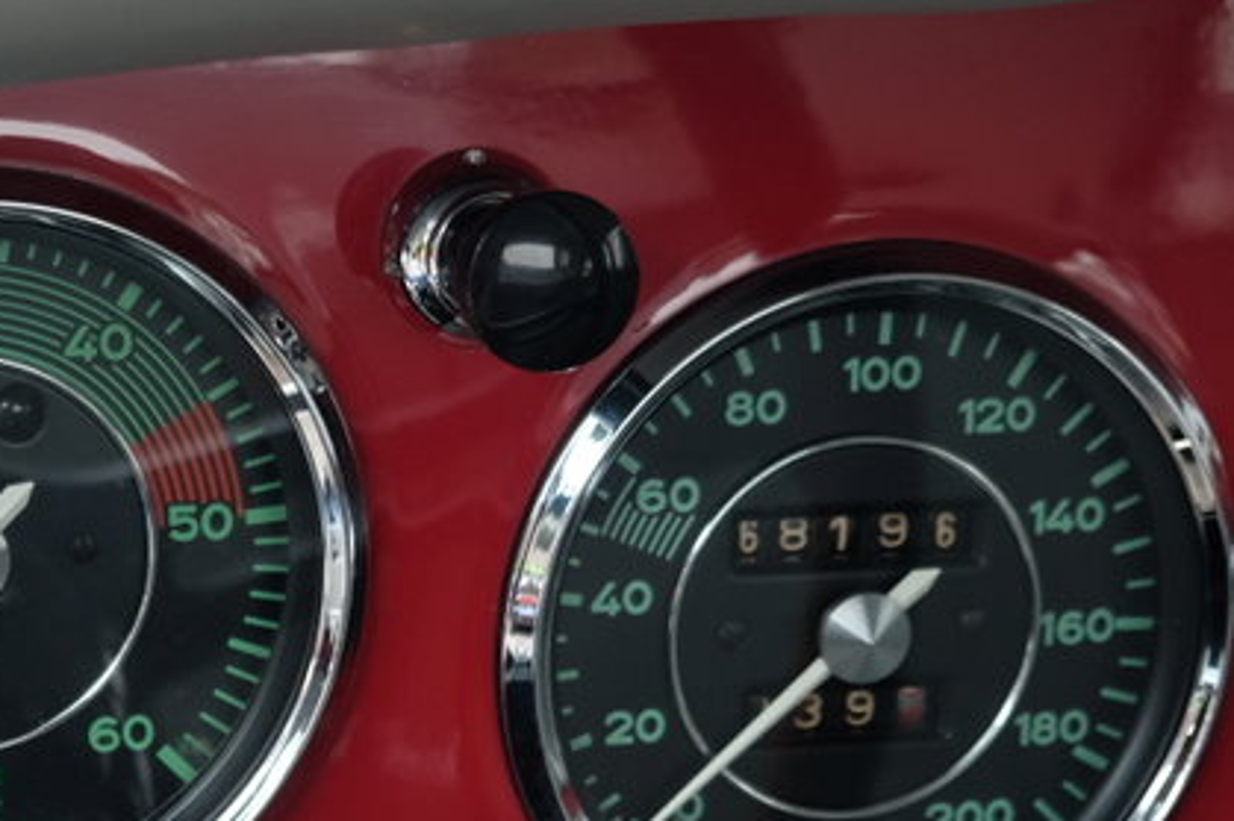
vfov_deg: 11.9
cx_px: -68
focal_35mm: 115
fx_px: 3940
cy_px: 678
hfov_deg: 17.3
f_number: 3.6
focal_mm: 31.5
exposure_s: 1/60
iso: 640
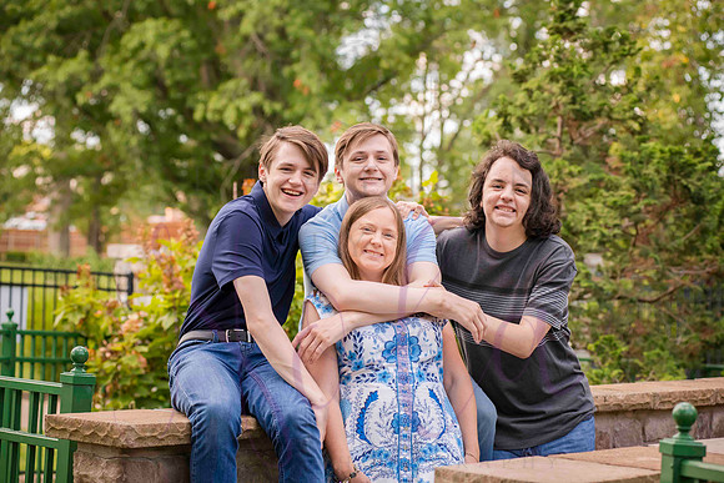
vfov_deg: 15.9
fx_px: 1730
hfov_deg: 23.6
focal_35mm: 86
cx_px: 362
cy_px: 242
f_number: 5
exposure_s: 1/320
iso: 400
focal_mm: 86
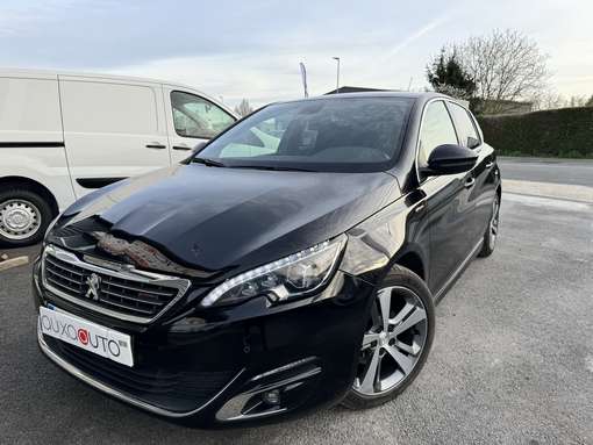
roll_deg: +0.9
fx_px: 411
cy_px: 222
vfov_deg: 56.9
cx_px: 296
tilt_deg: -11.7
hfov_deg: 71.6
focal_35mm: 24
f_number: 1.78
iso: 80
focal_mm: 6.86
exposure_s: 1/792
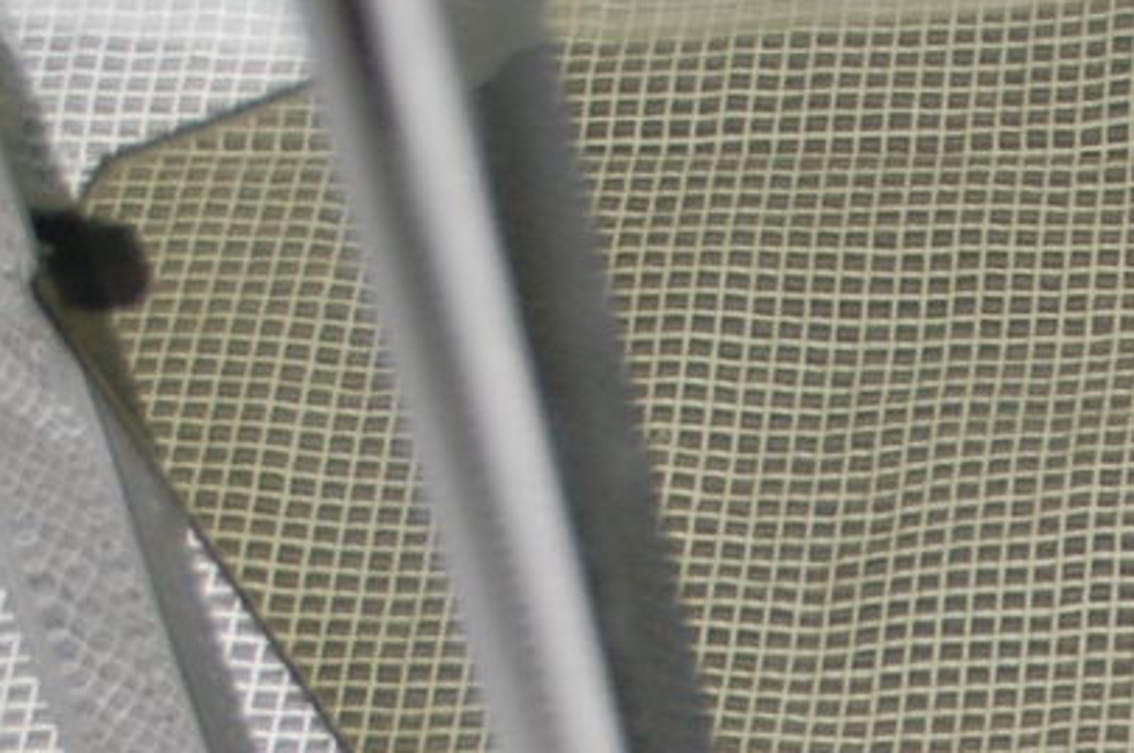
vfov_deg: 6.9
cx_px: 1744
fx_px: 6130
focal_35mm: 195
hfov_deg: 10.2
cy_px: 1369
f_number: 4.2
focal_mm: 35
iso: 450
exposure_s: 1/30
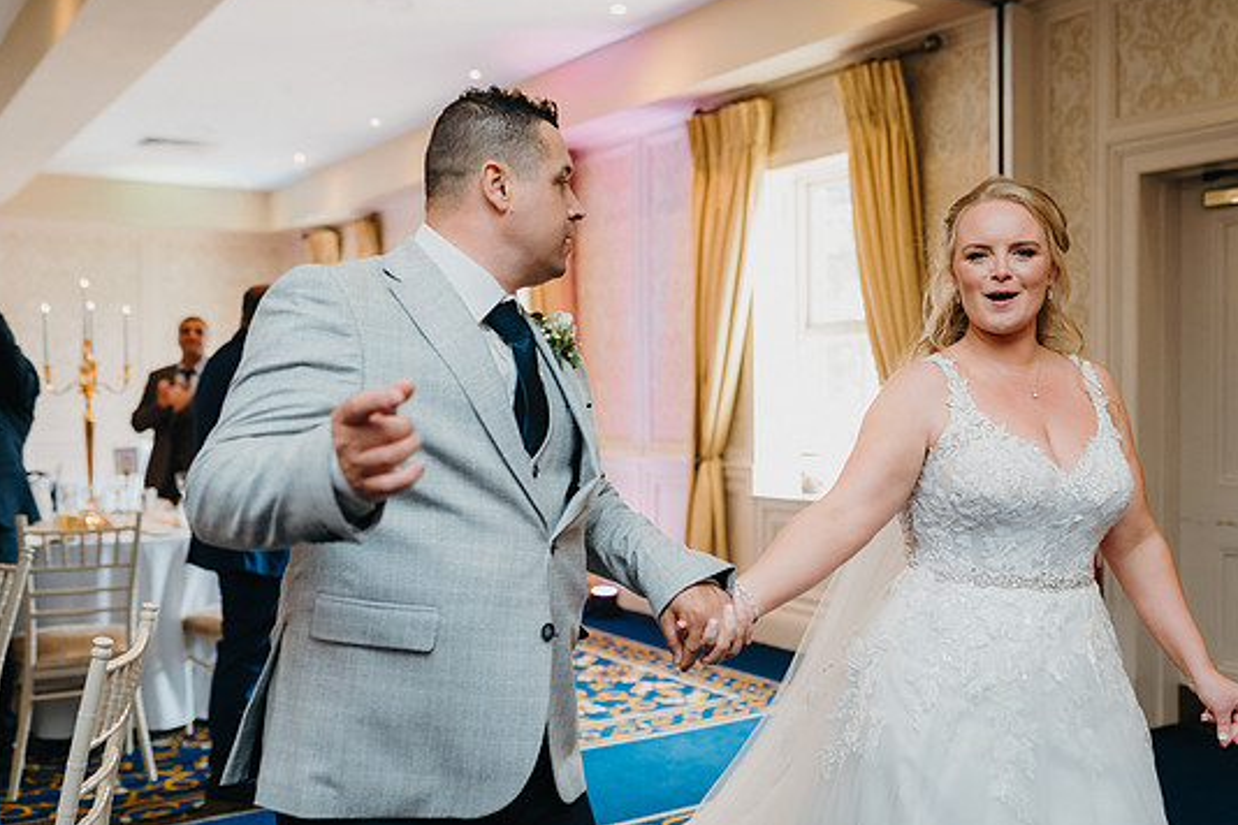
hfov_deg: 50.6
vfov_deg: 35.1
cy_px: 418
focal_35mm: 38
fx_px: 1307
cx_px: 668
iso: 1250
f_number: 2.2
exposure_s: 1/160
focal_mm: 35
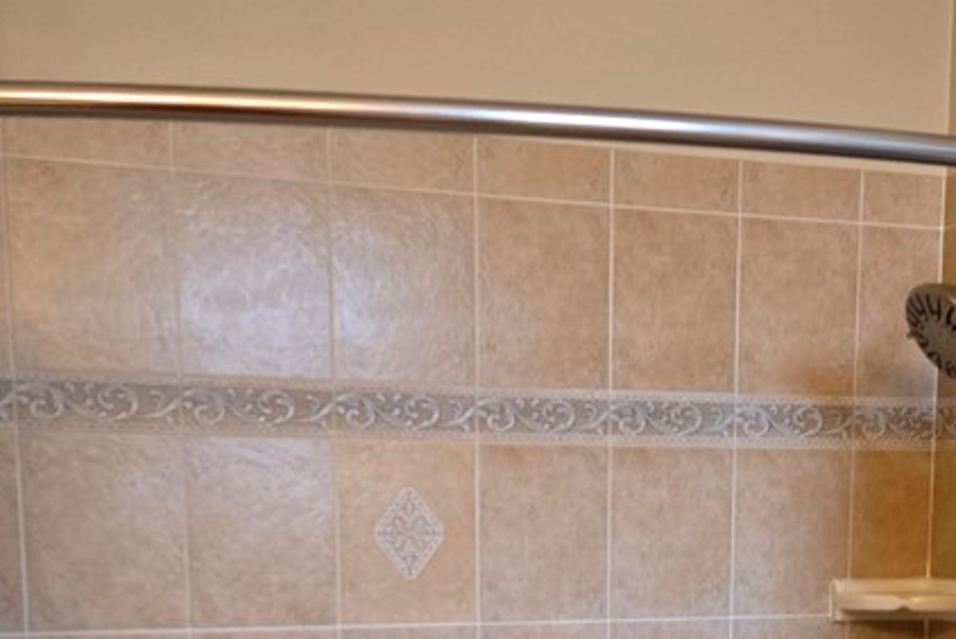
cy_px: 759
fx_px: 1541
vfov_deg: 21.8
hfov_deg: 34.4
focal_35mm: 58
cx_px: 510
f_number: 1.8
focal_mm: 5.4
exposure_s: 1/120
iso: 400
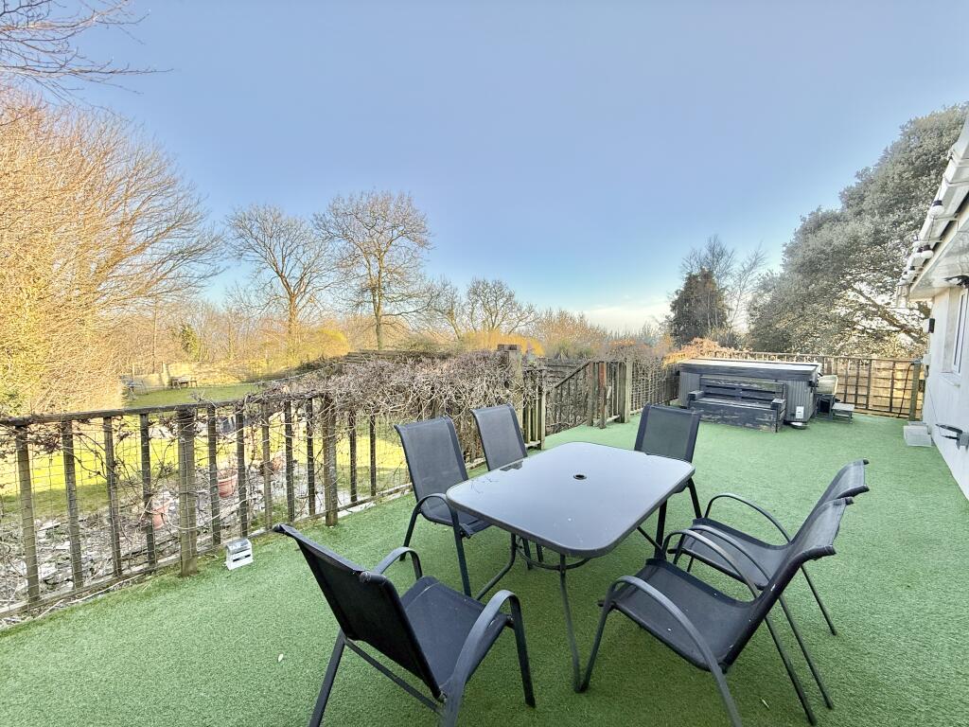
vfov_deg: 85.7
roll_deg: -0.7
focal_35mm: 14
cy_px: 364
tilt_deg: -4.4
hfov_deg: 102.1
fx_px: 392
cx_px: 484
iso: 64
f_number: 2.2
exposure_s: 1/372
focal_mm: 2.22
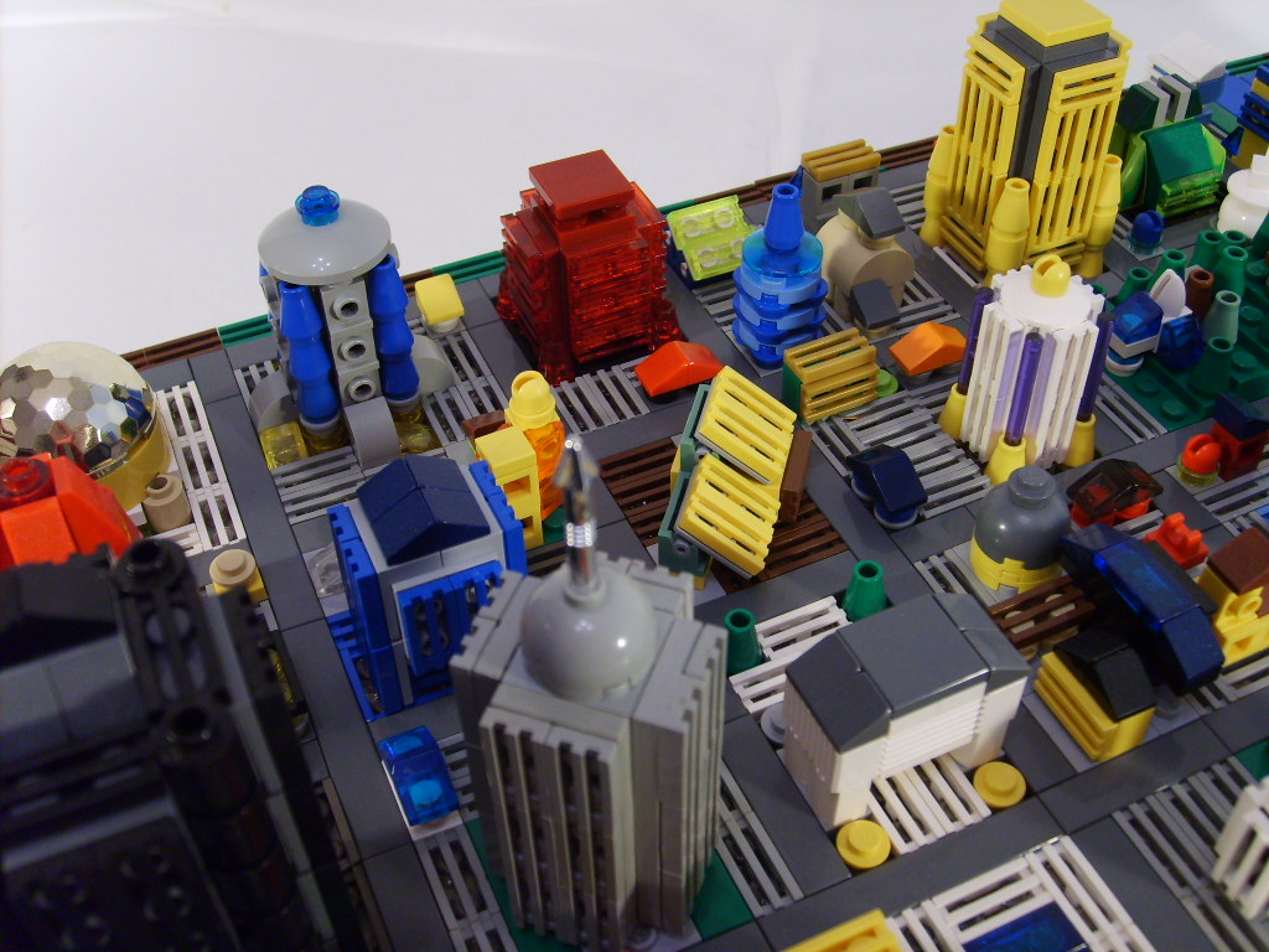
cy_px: 476
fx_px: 1283
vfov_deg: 40.7
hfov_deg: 52.6
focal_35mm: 35
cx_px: 634
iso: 100
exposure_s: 1/30
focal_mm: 5.8
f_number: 2.8
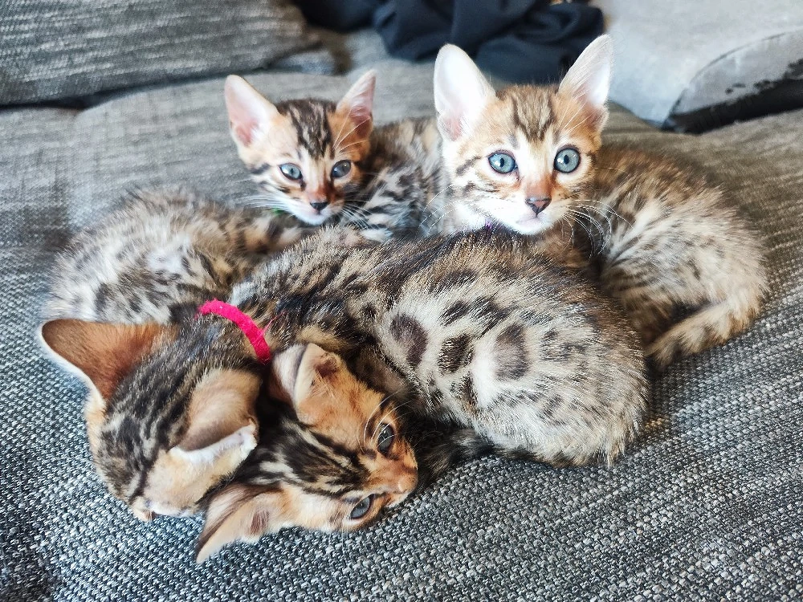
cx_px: 402
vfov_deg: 58.9
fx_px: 534
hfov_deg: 73.9
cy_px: 301
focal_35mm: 23
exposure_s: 1/33.3
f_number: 1.69
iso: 1544
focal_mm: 7.01
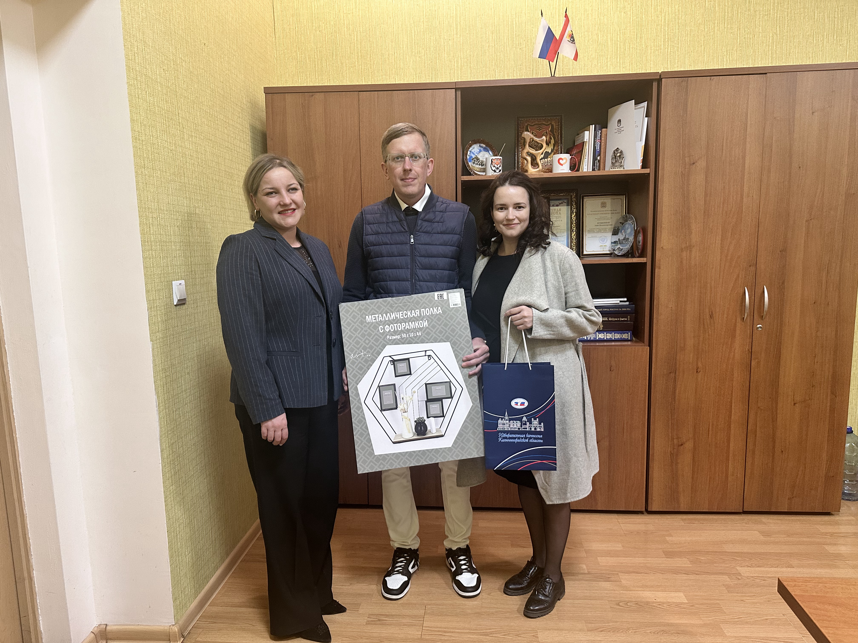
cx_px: 429
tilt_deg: -7.5
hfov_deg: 71.6
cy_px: 322
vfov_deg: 56.8
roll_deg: +1.6
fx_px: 595
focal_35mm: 24
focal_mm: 6.86
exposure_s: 1/50
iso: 250
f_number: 1.78
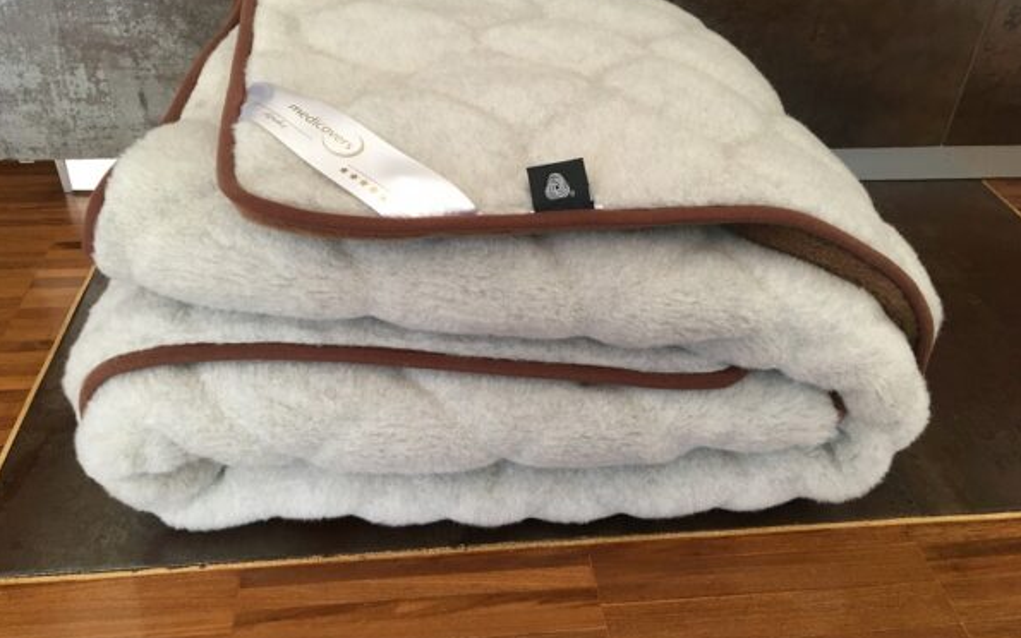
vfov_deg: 40.5
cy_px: 281
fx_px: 863
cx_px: 508
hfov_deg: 61.2
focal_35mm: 31
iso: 125
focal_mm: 4.15
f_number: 2.2
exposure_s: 1/33
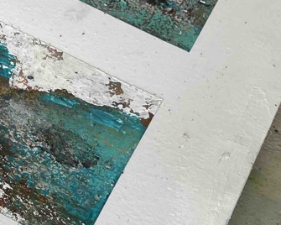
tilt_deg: -54.1
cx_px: -162
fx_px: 882
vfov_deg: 14.5
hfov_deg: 16.3
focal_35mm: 106
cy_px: 50
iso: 32
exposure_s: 1/152
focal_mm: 4.2
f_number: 1.6
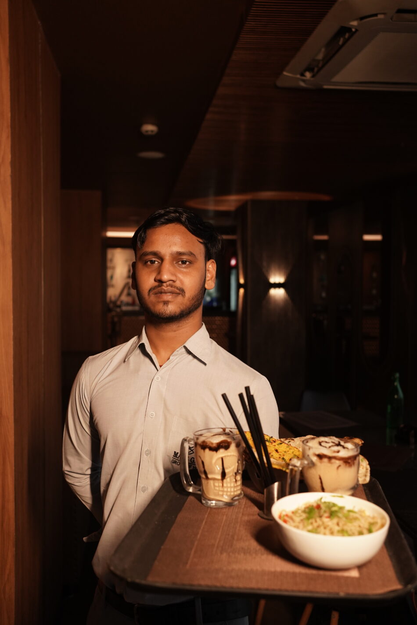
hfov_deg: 37.9
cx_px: 208
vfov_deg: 54.4
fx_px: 608
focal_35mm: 35
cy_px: 312
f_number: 4
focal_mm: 35
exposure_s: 1/125
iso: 1600
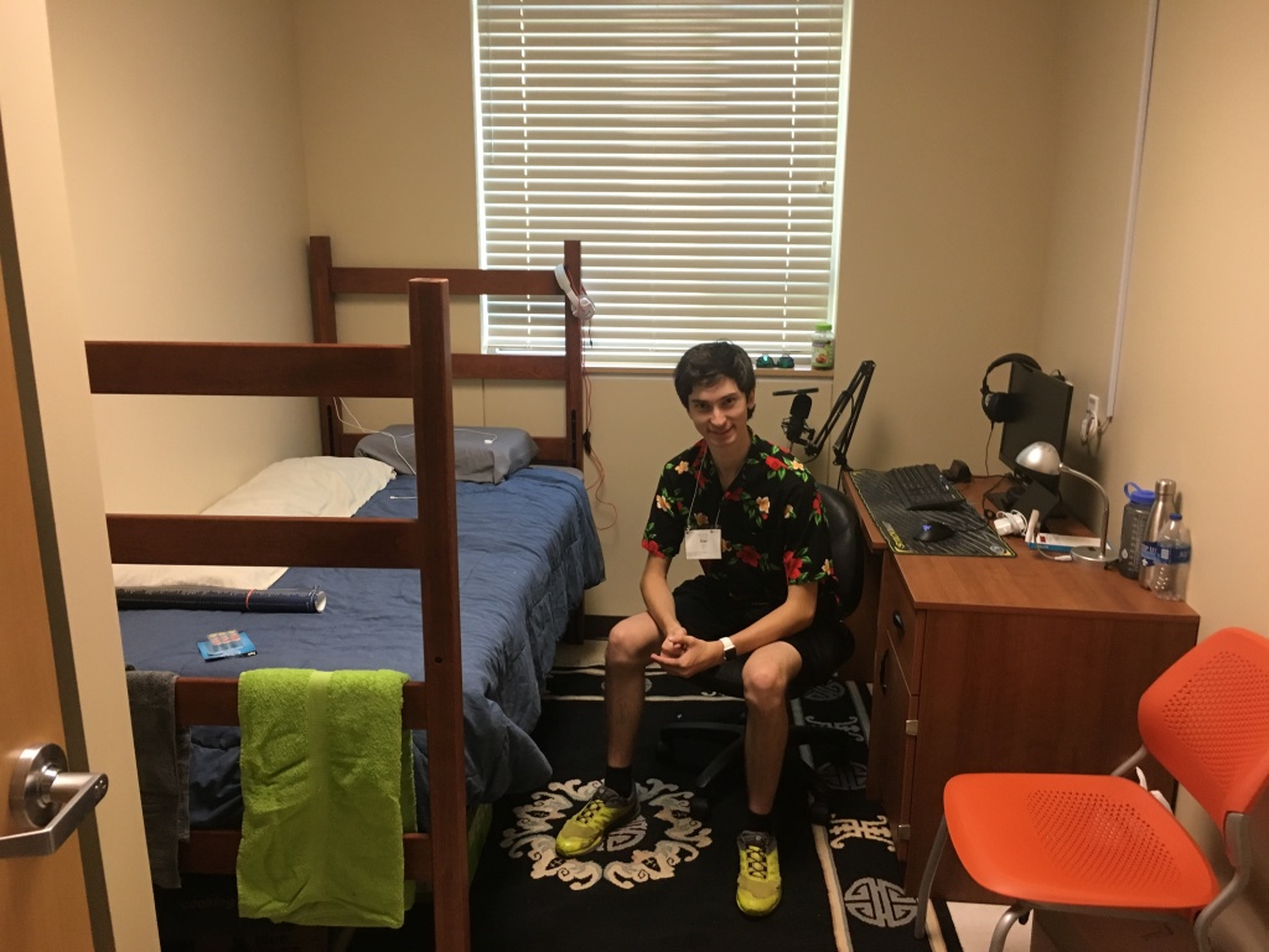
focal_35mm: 29
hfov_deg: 61.7
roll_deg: -0.1
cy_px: 476
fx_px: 1063
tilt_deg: -13.9
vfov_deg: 48.2
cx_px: 634
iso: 125
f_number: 2.2
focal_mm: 4.15
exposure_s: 1/30
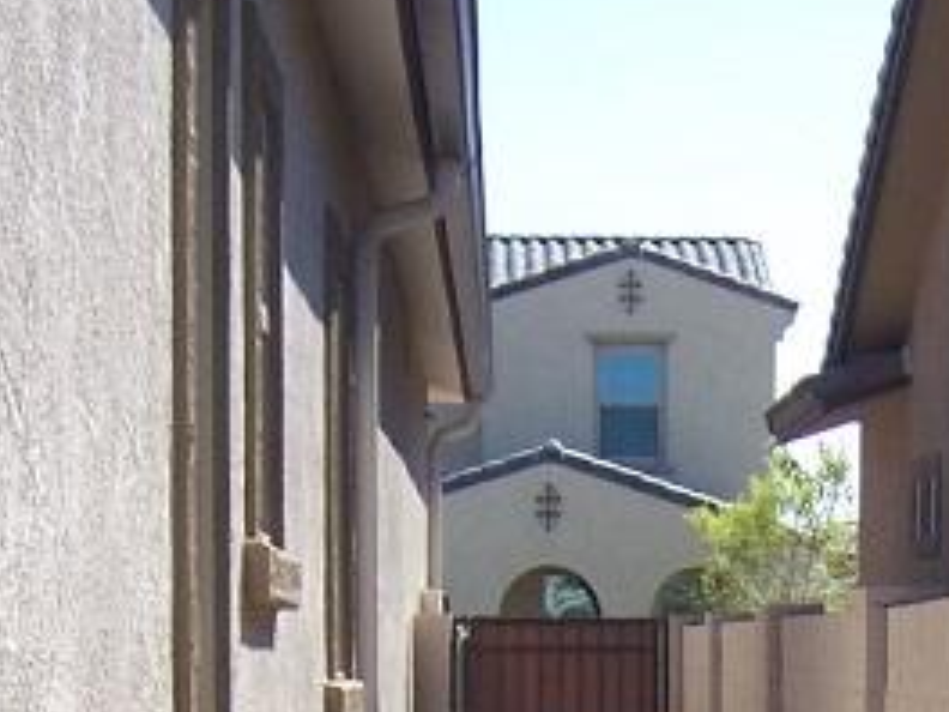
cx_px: 834
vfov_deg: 11.2
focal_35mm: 127
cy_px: 1084
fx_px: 3482
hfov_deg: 15.4
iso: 80
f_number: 2.8
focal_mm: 6.2
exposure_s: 1/800
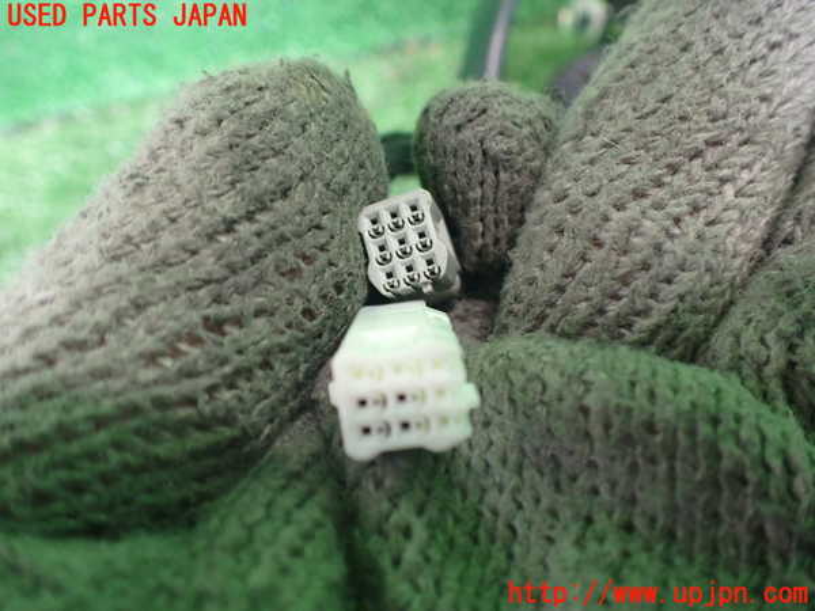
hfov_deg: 60.0
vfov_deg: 46.8
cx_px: 408
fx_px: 706
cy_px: 306
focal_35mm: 30
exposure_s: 1/80
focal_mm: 5.4
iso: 800
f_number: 2.3
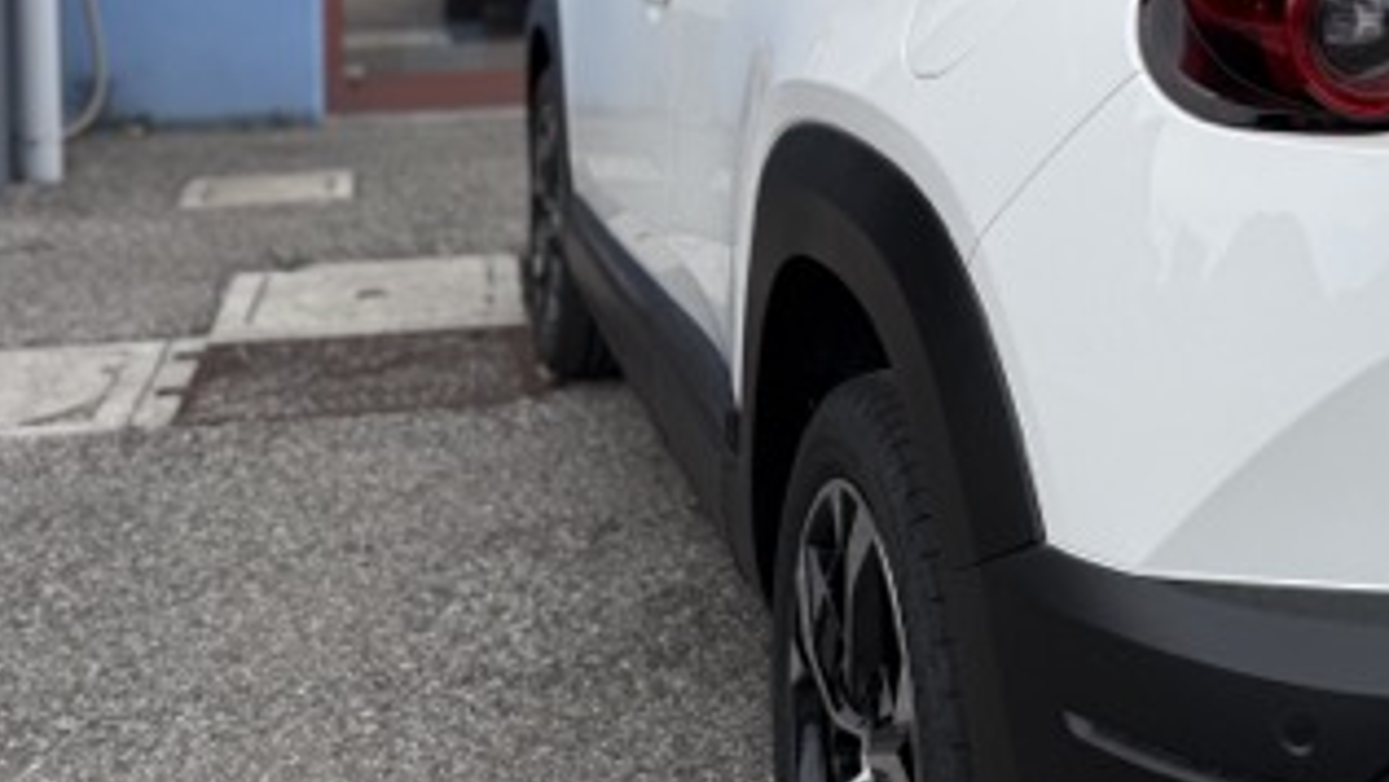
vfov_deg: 21.5
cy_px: -70
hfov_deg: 37.7
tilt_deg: -2.9
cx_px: 1121
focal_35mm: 53
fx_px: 1953
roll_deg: -1.0
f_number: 1.78
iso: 80
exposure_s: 1/2703
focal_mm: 6.76
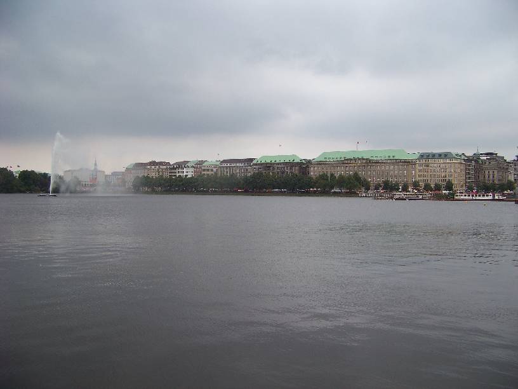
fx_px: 539
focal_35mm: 36
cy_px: 194
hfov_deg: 51.4
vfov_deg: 39.7
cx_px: 259
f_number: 2.8
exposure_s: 1/80
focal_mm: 5.85
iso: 66
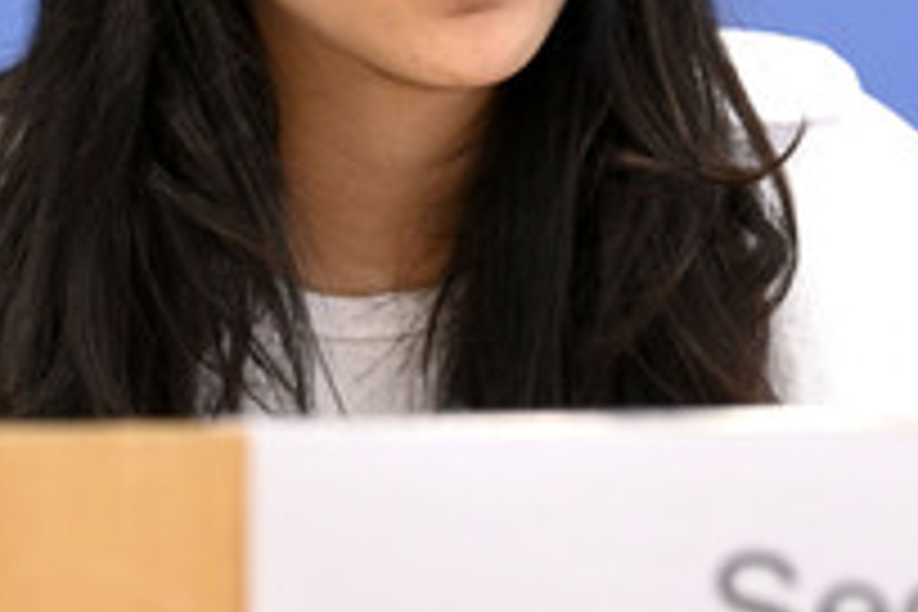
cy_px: 9
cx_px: 398
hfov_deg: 9.5
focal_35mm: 217
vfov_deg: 6.3
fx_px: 5533
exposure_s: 1/640
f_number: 5
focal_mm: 98
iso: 4000
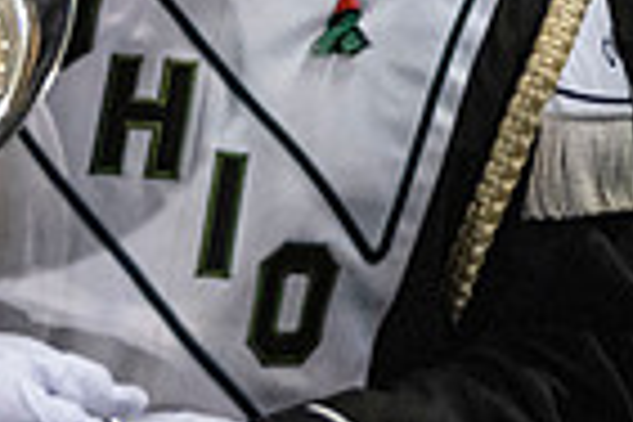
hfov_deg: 16.7
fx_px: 2092
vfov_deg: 10.8
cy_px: -339
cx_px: 687
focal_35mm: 119
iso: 3200
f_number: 4
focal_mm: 29
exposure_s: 1/500
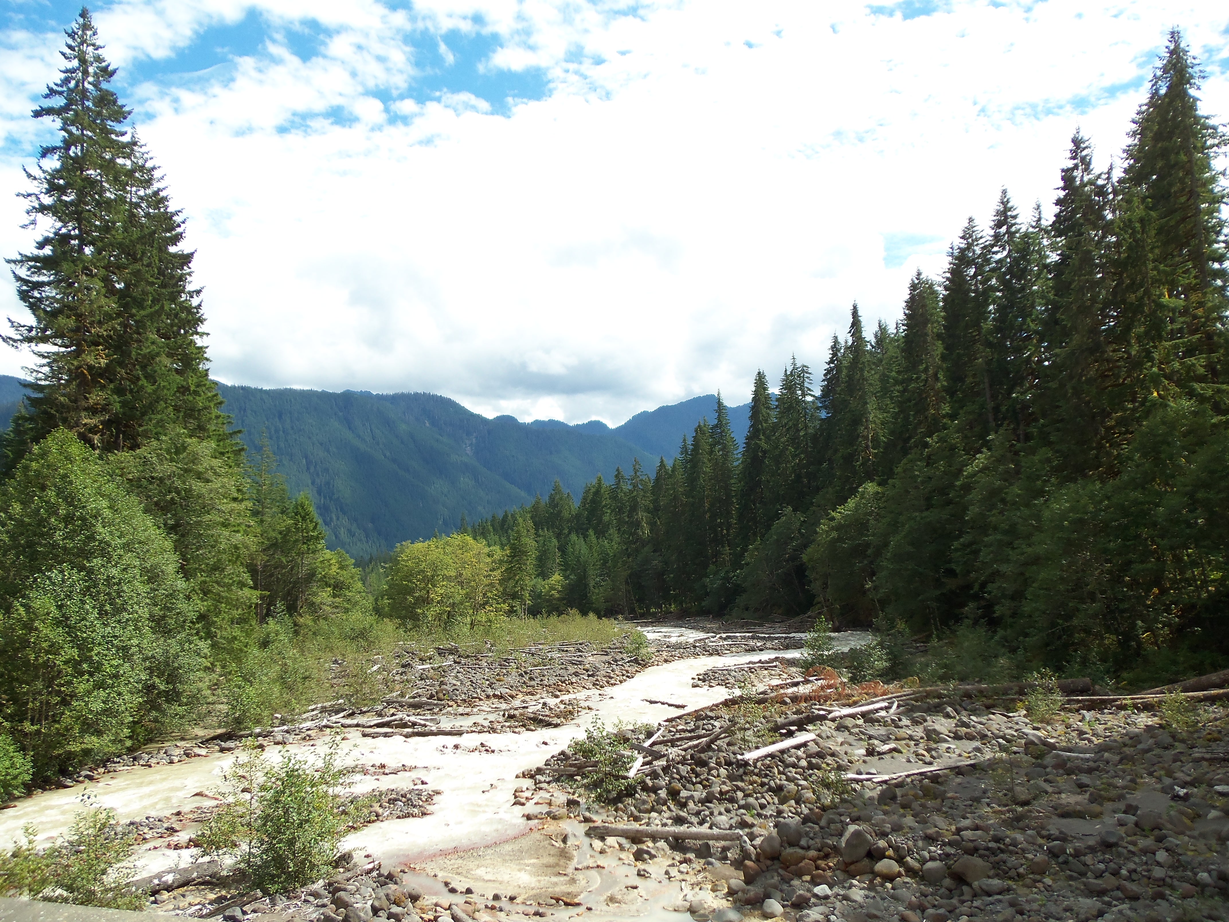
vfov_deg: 48.2
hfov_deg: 61.7
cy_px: 461
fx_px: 1030
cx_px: 614
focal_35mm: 29
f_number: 3.4
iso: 80
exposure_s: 1/500
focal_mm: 5.2
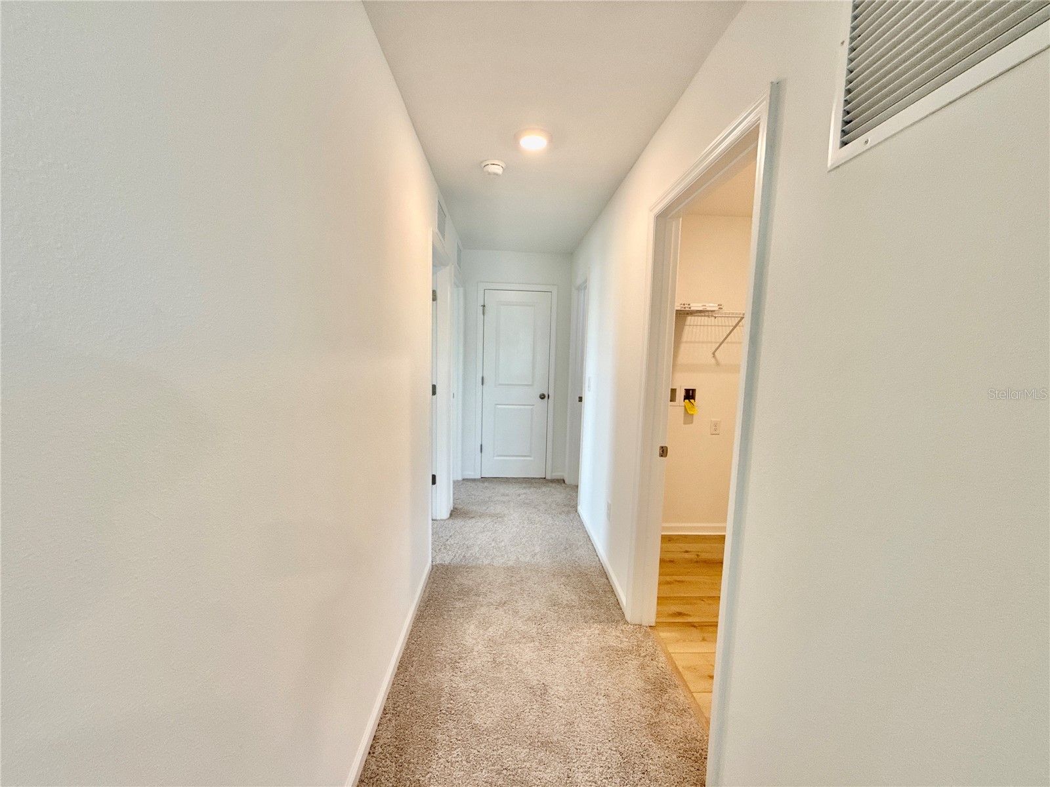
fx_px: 425
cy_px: 394
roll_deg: -1.0
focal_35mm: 14
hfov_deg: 102.1
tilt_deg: -6.3
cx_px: 525
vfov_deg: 85.7
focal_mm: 2.22
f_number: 2.2
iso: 160
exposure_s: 1/120
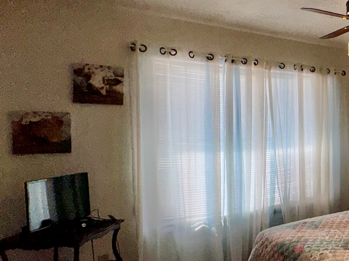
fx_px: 343
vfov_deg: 41.8
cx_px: 382
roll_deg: +0.6
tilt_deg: -2.2
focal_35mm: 34
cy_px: 140
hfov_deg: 42.6
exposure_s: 1/291
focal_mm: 2.22
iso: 32
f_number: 2.2
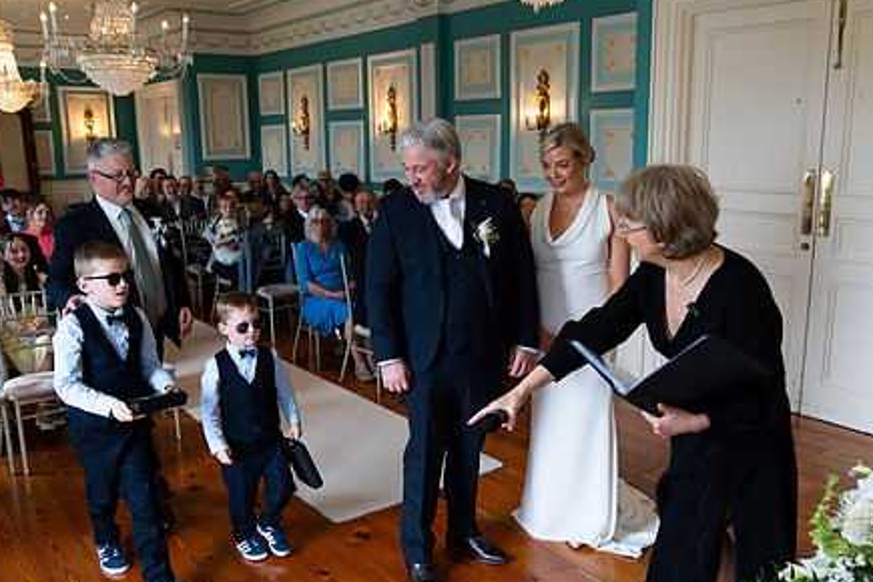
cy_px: 310
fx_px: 776
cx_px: 458
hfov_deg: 58.7
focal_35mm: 32
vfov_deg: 41.1
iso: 400
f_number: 2.8
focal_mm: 24
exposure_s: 1/160
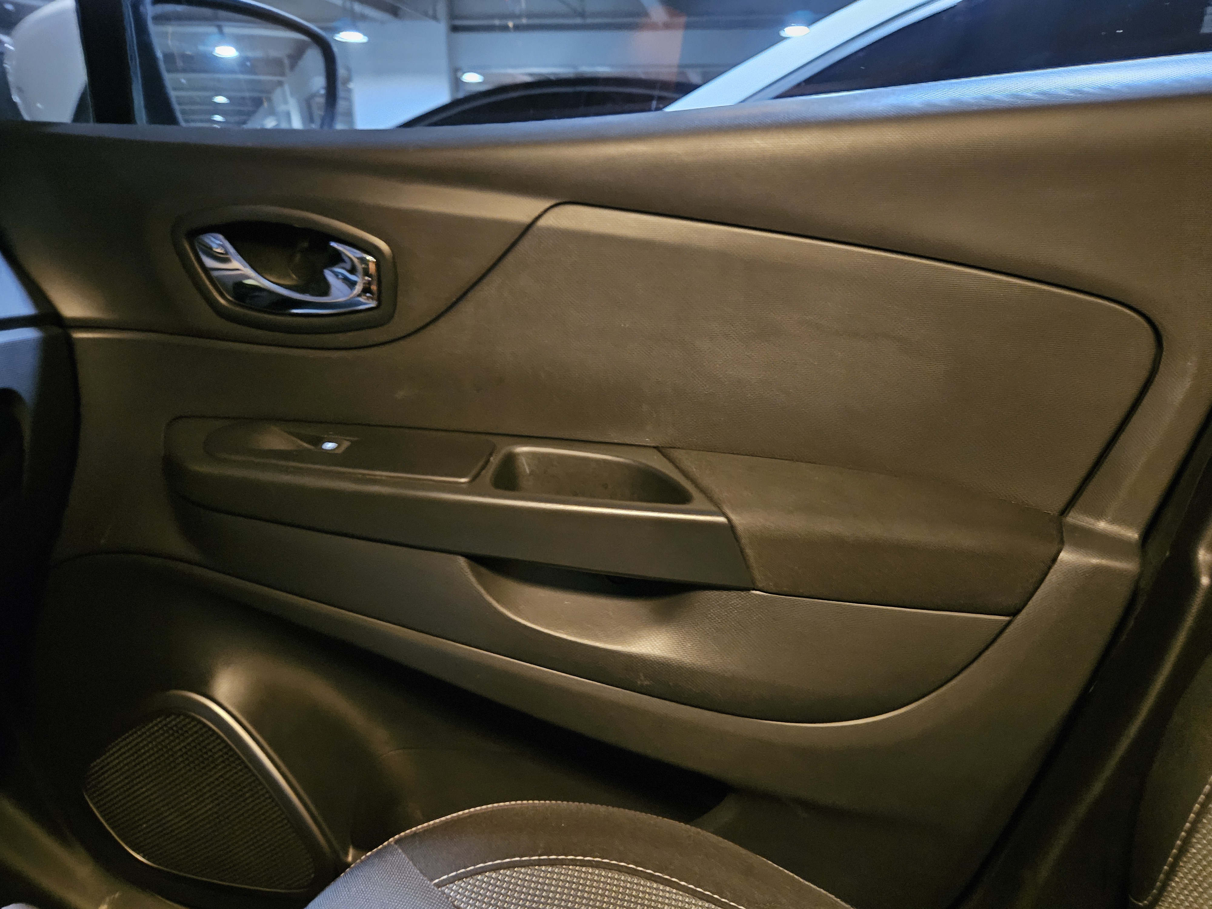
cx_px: 606
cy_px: 454
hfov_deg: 73.9
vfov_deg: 58.9
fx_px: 805
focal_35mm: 23
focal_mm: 5.4
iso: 1600
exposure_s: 1/15
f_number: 1.8
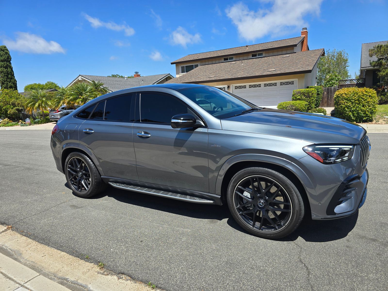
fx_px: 258
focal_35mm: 23
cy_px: 146
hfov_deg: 73.9
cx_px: 194
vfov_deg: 58.9
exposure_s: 1/657
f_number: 1.7
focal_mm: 6.3
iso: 12
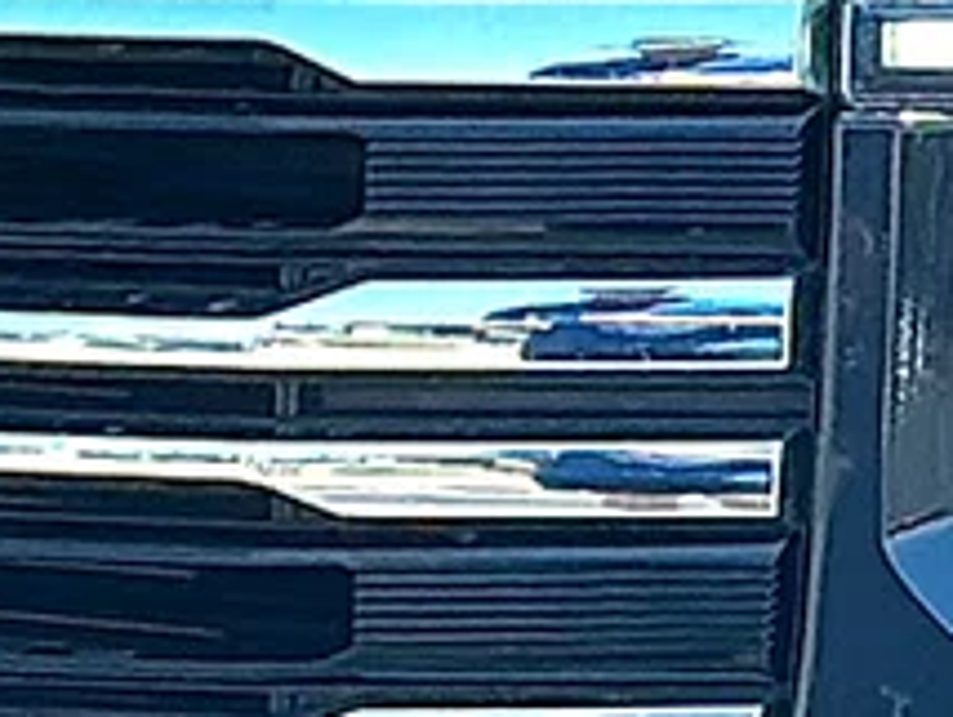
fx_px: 9013
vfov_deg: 4.6
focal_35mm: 327
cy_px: 318
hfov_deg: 6.0
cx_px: 1247
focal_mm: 6.86
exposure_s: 1/1672
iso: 80
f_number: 1.78
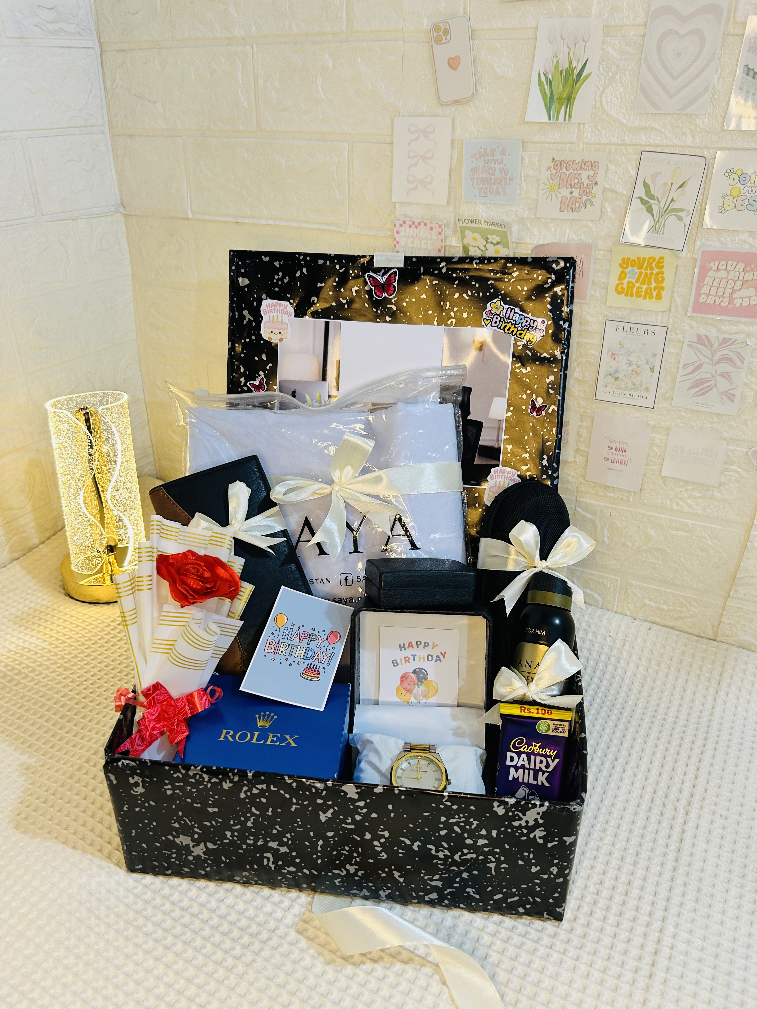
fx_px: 758
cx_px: 378
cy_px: 504
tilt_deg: -27.0
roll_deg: -1.0
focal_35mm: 26
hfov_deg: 53.1
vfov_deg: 67.3
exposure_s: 1/50
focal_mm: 5.7
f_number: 1.5
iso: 100
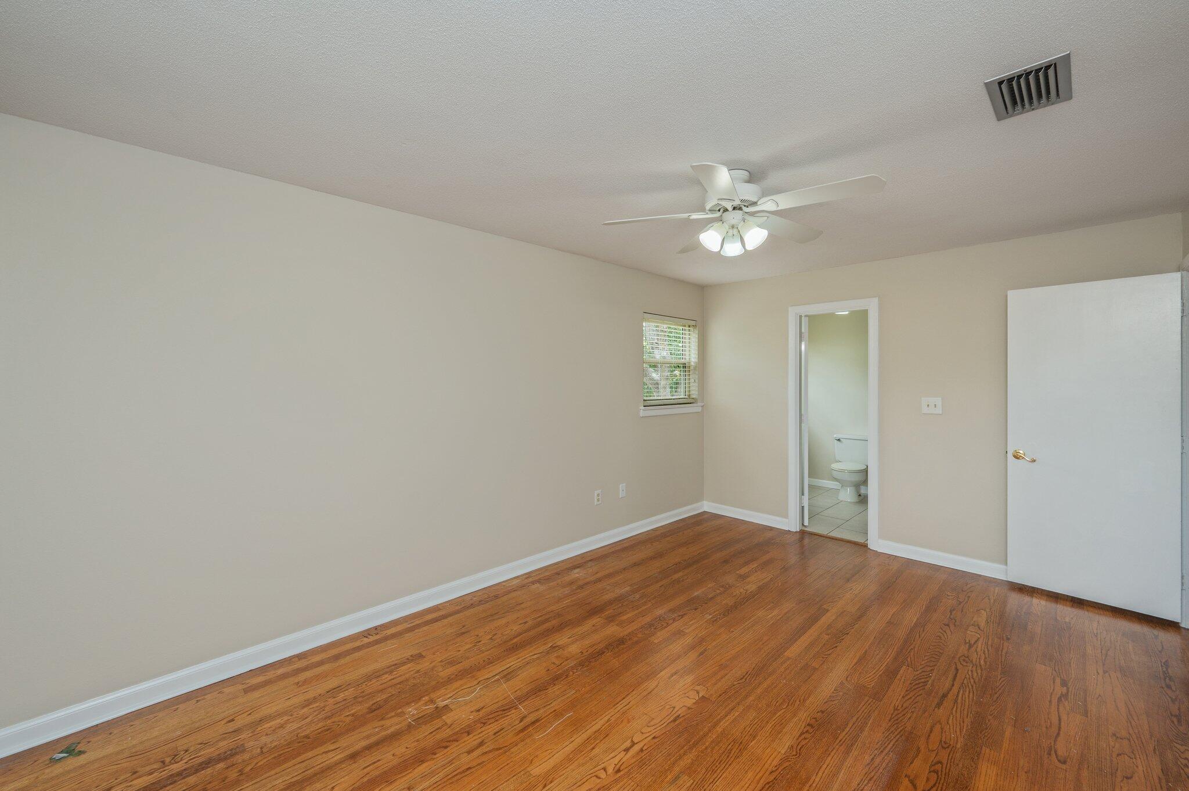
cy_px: 396
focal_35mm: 14
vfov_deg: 81.1
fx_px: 462
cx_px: 594
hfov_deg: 104.3
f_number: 9
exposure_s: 1/30
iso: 320
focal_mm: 14
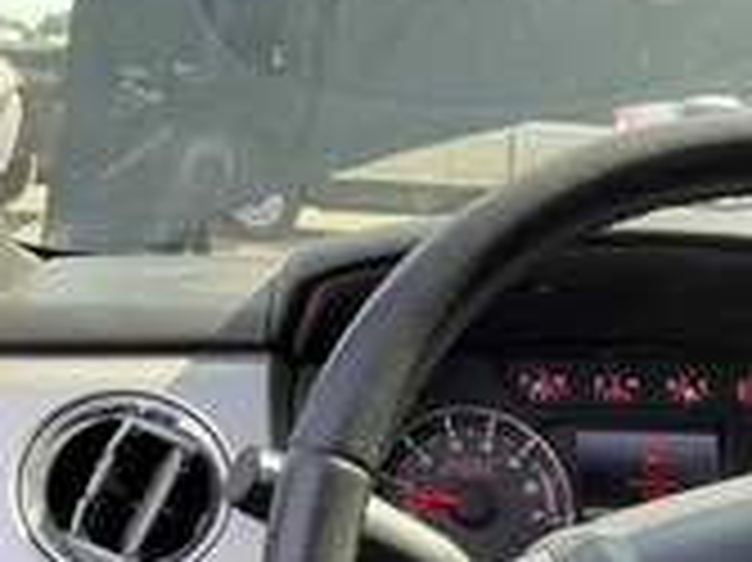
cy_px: 607
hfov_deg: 27.0
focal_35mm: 67
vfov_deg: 20.9
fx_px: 1454
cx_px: 793
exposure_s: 1/122
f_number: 1.8
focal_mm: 3
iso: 25
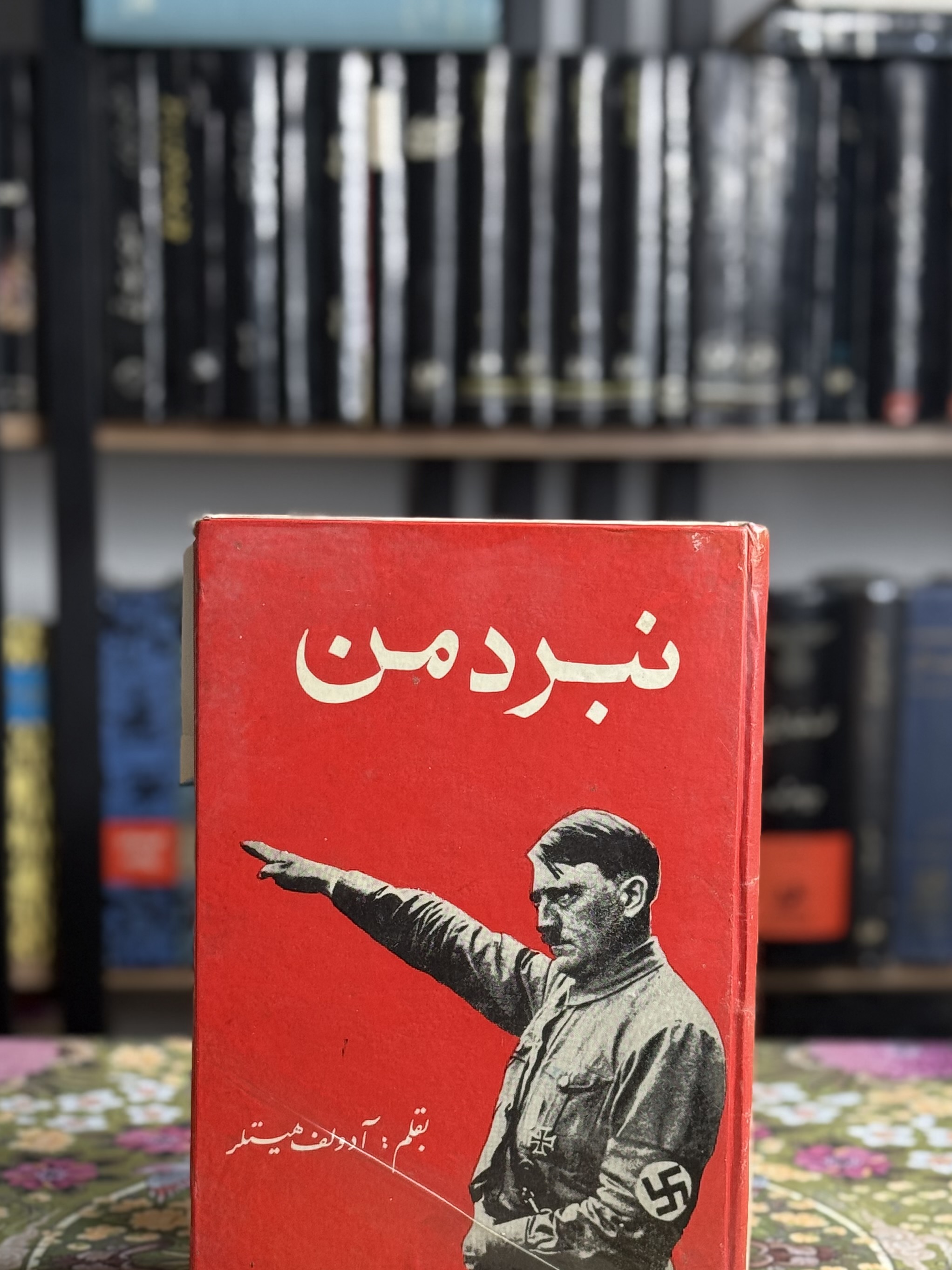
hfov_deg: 20.7
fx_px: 2604
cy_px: 861
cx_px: 488
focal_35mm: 71
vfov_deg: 27.2
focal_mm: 6.76
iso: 125
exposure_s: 1/100
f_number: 1.78
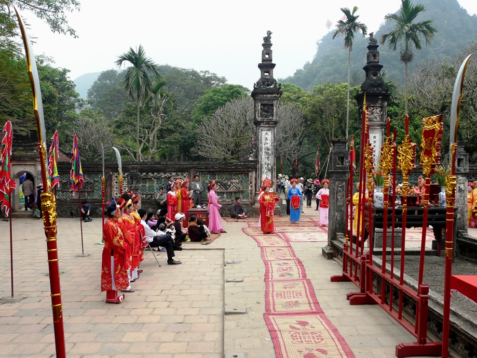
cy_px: 179
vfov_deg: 46.8
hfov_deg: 60.0
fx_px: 413
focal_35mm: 30
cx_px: 238
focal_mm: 4.9
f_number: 4
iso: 100
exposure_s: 1/160
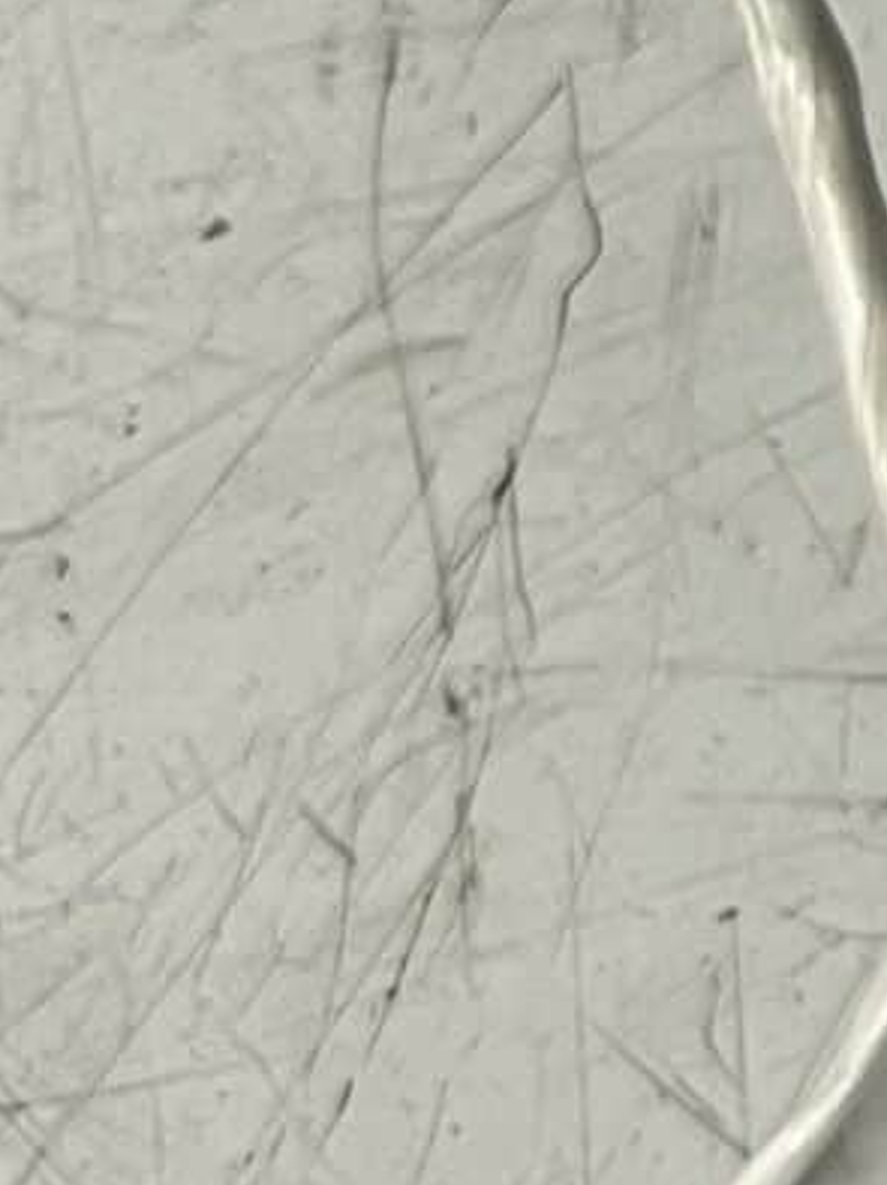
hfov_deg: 7.9
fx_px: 5780
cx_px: 2426
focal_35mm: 169
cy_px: -322
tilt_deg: -59.6
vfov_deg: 11.4
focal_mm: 5.1
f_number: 1.6
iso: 100
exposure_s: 1/50
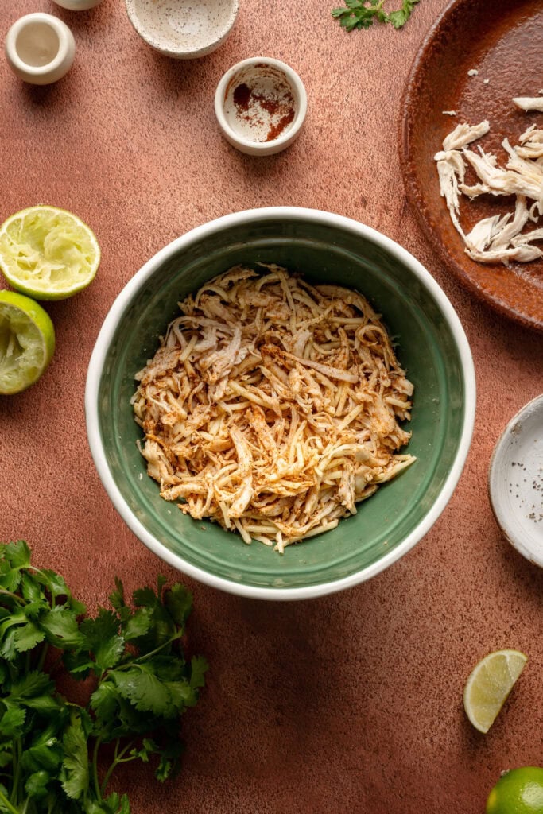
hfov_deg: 19.5
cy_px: 407
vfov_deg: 28.8
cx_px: 272
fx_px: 1583
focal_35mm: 70
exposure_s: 1/200
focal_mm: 70
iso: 320
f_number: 16
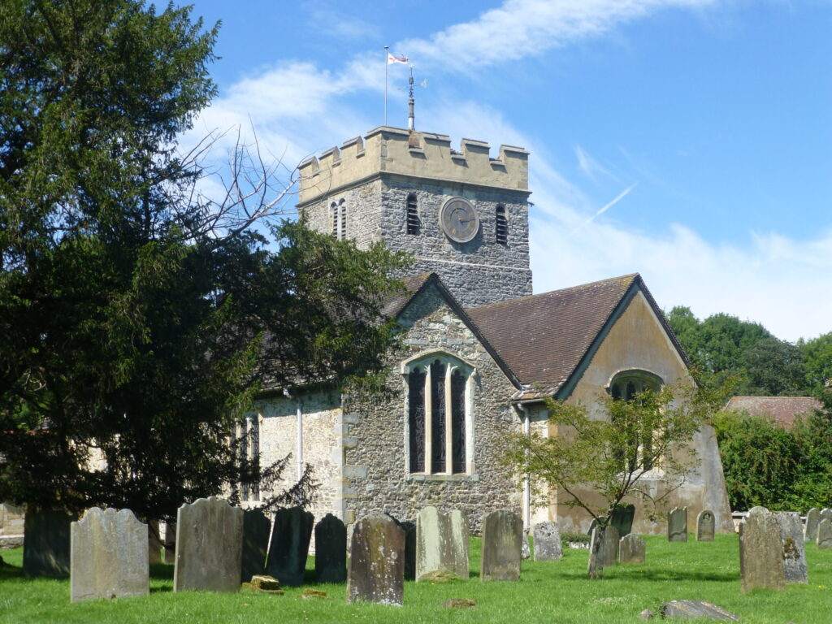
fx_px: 1298
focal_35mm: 54
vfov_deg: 27.0
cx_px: 416
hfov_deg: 35.5
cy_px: 312
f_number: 4.6
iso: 100
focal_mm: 9.7
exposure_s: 1/500
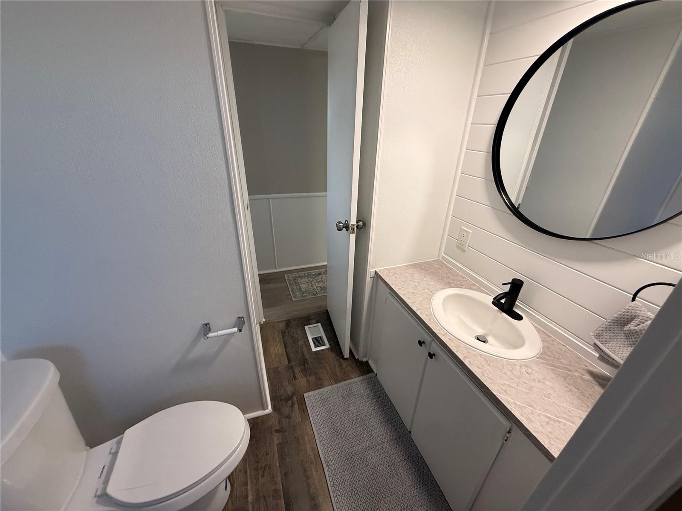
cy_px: 256
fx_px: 276
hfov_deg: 102.1
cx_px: 341
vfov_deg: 85.7
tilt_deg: -26.9
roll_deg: -1.7
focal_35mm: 14
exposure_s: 1/120
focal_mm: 2.22
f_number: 2.2
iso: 250
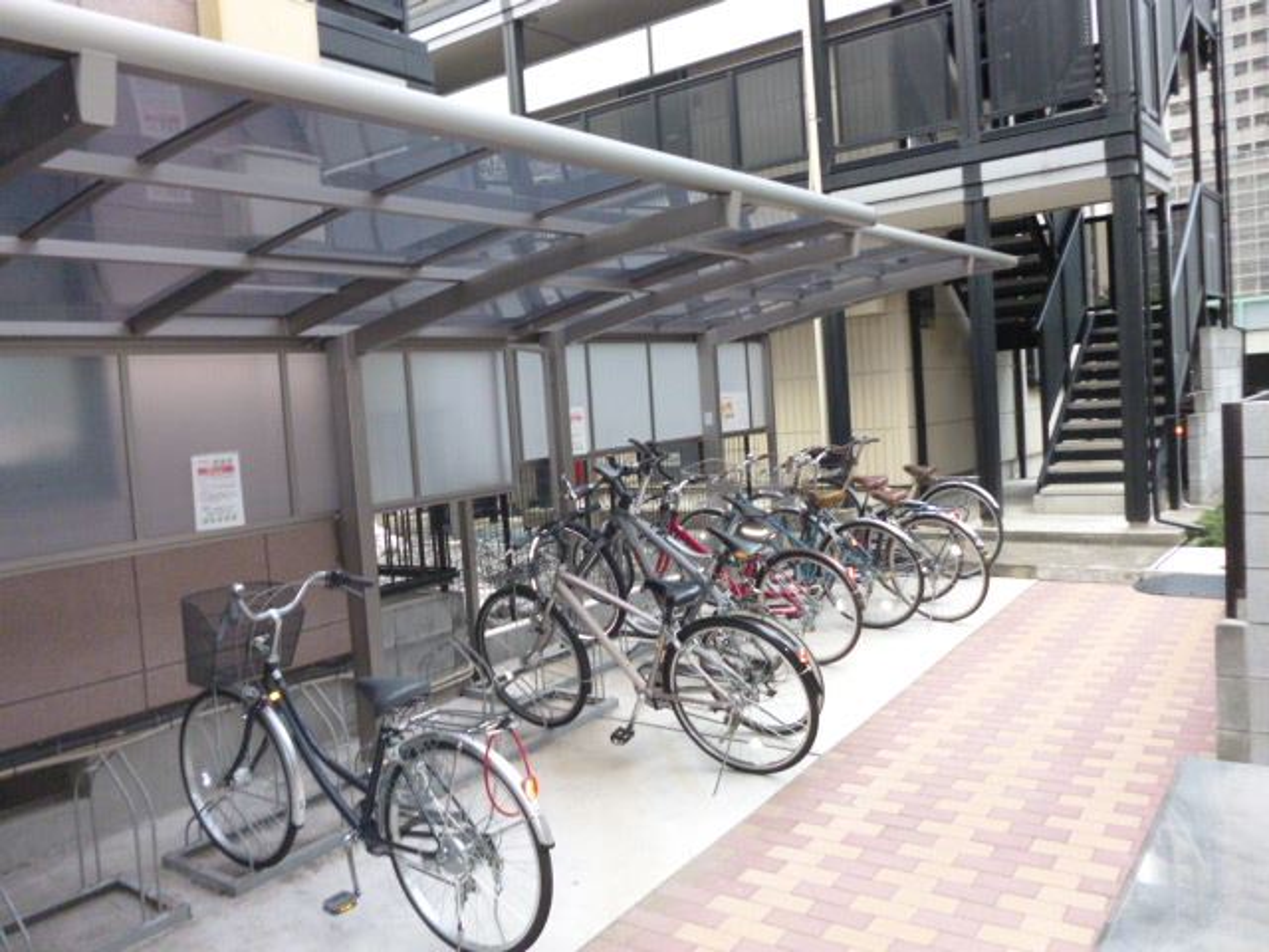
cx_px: 634
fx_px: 1026
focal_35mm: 28
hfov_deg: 63.4
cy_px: 476
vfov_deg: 49.7
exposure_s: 1/60
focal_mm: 5
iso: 640
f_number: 3.1
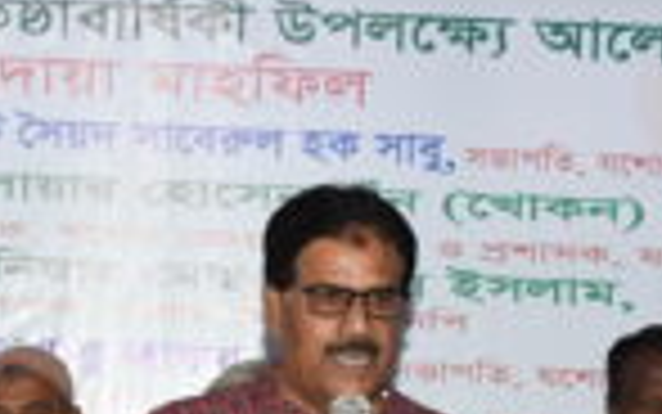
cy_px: 508
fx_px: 2888
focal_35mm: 160
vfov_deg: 8.1
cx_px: 158
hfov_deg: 13.0
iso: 1250
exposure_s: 1/160
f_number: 5.6
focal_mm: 20
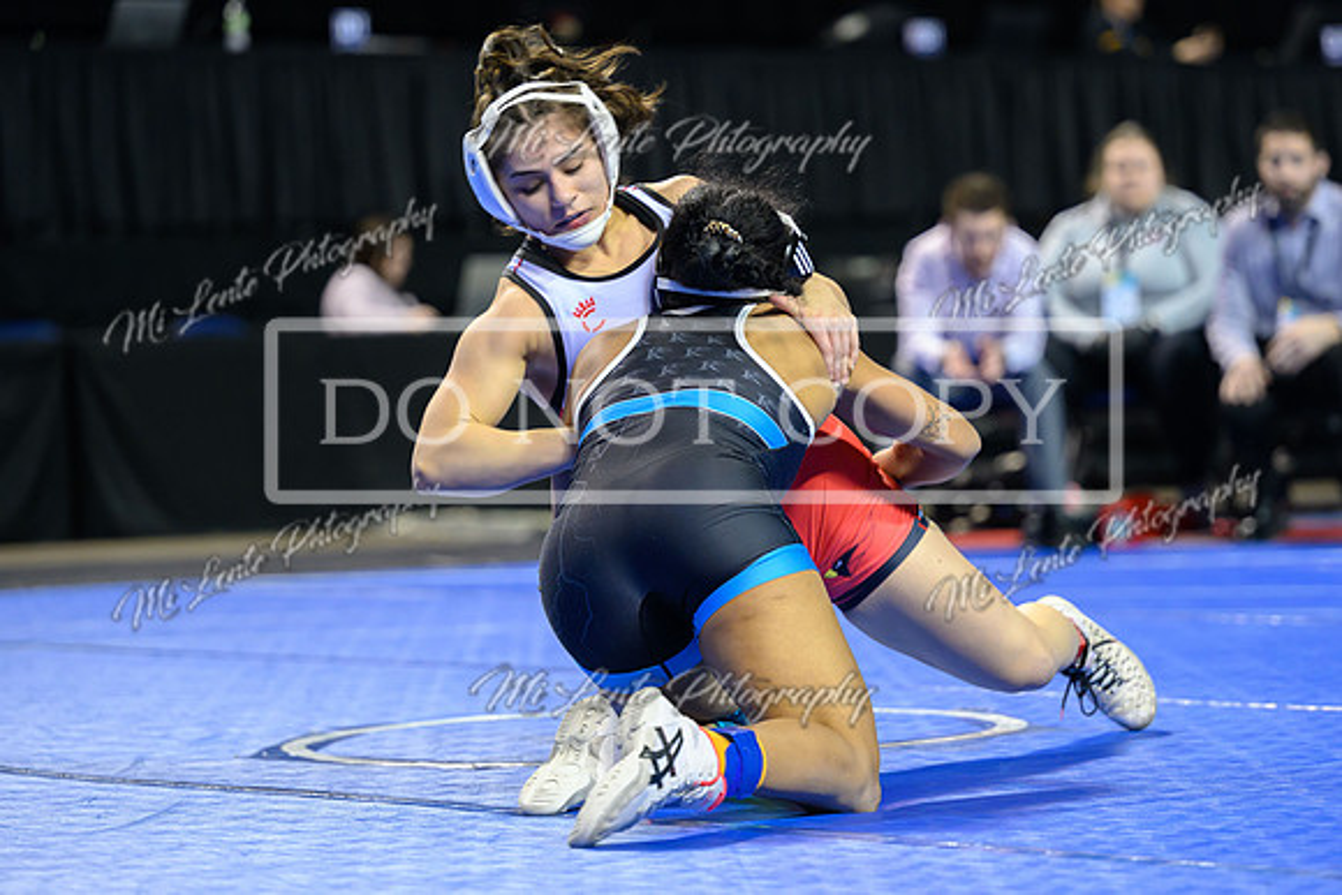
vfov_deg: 8.8
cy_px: 420
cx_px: 698
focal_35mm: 155
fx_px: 5795
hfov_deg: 13.2
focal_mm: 130
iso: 2500
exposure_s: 1/800
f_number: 2.8
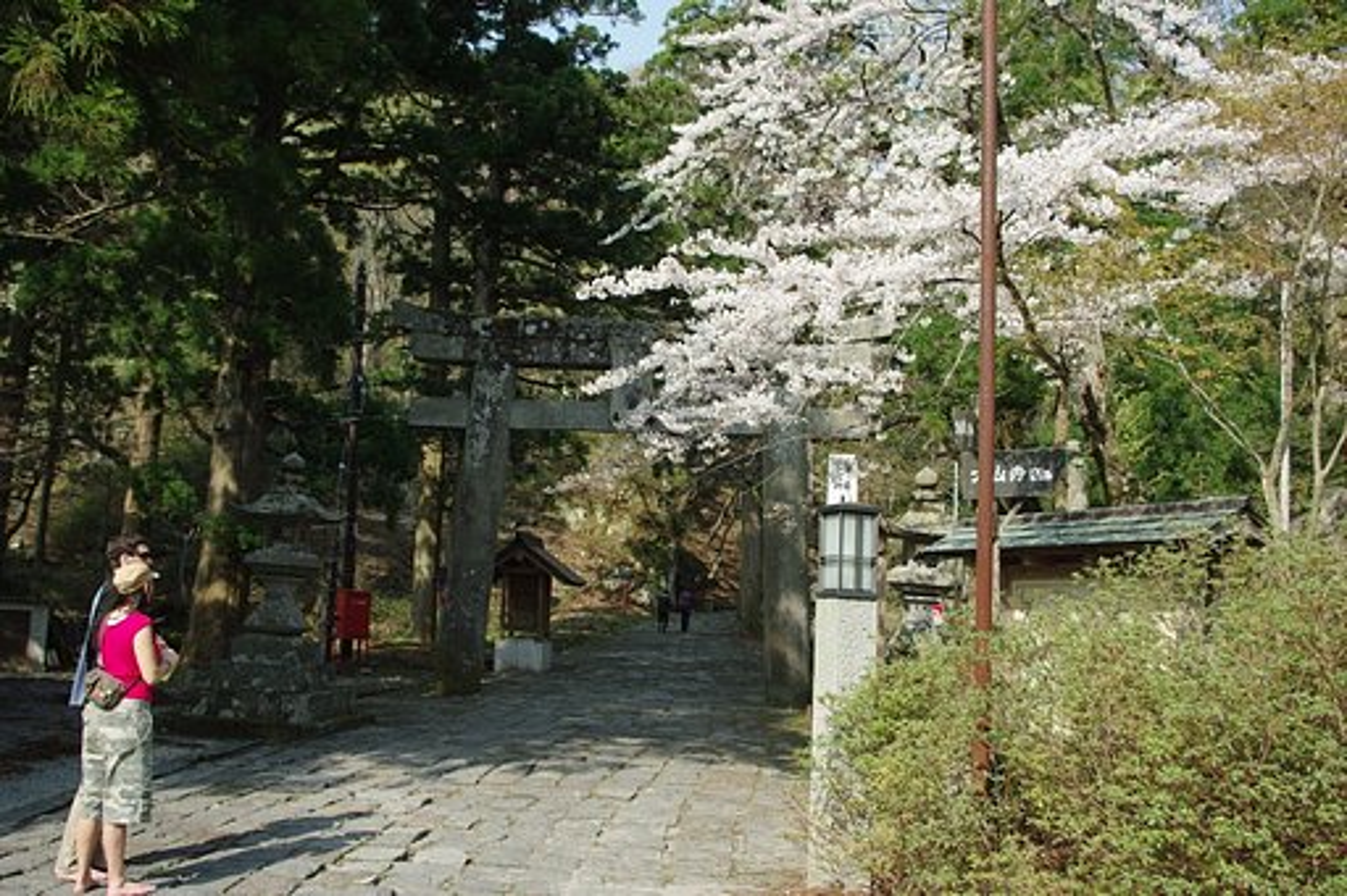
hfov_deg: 55.8
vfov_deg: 38.9
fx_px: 1272
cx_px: 674
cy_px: 448
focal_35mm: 34
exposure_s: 1/400
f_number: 5.6
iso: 200
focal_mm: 23.13
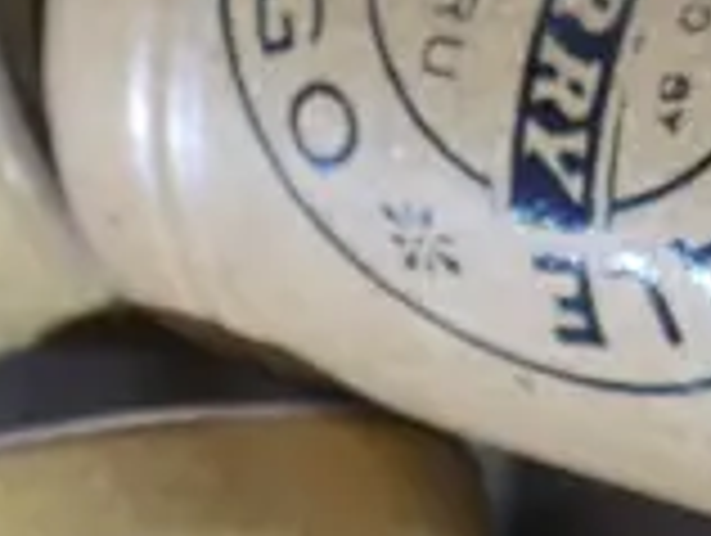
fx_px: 4258
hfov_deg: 9.5
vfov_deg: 7.1
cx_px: 729
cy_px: 741
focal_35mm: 207
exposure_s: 1/60
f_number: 3.6
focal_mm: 16
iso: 800
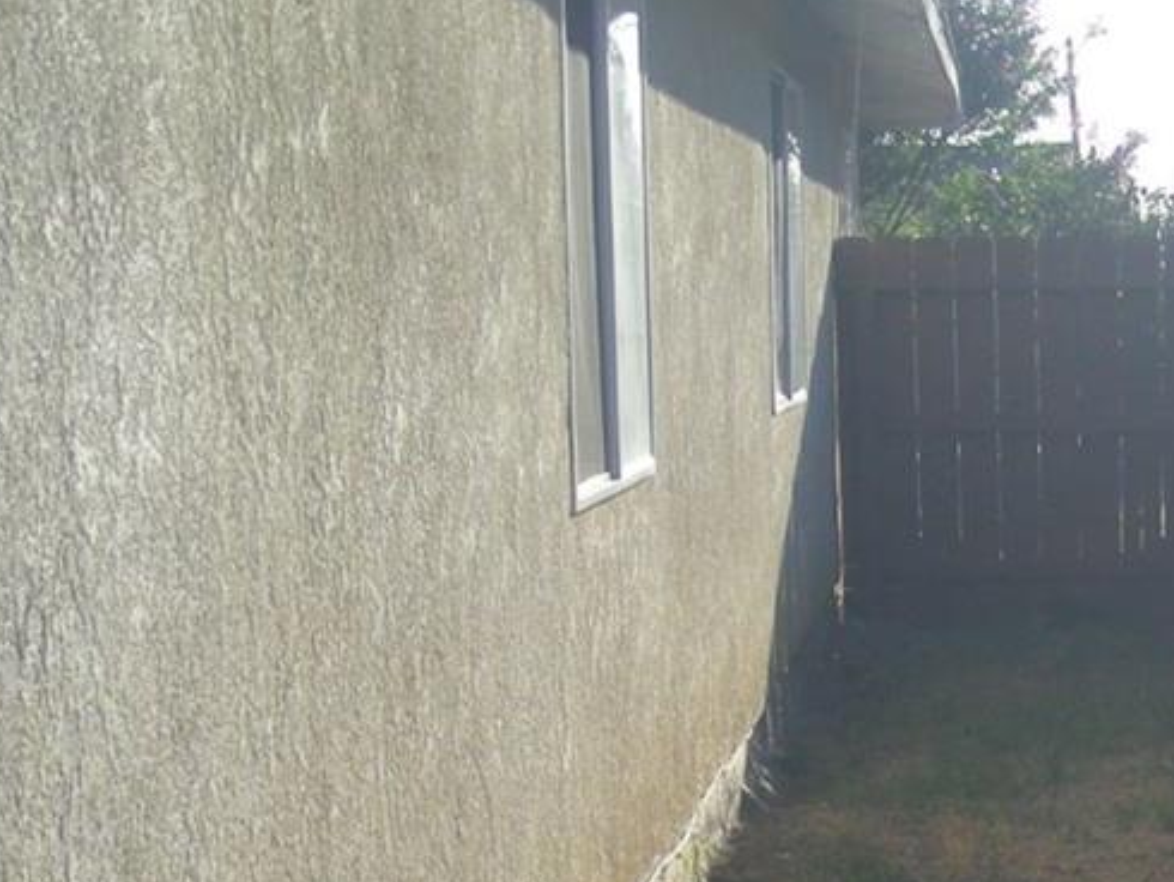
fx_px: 3631
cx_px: 1109
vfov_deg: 13.6
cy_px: 918
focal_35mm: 107
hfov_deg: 18.0
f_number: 5.7
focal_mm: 5.7
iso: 72
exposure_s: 1/190
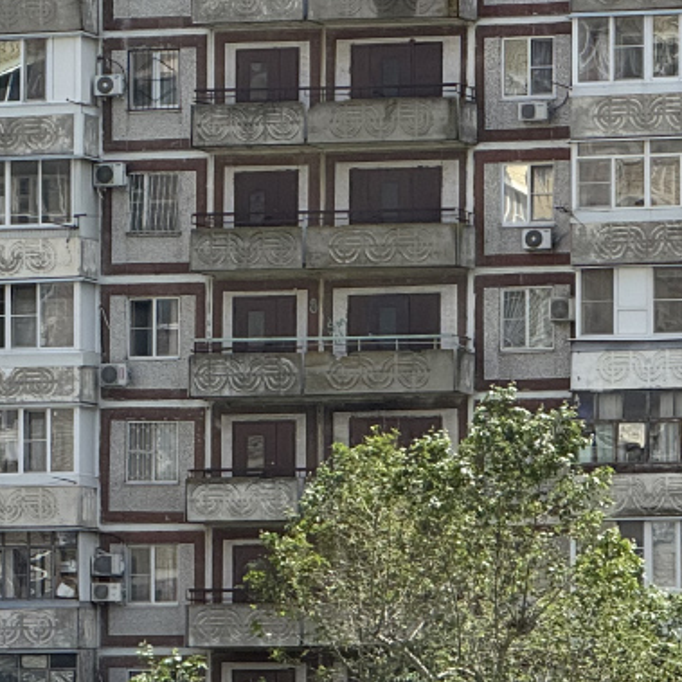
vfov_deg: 4.8
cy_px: 354
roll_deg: -0.5
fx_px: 8114
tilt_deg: +4.6
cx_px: 169
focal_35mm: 364
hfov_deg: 4.8
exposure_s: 1/1206
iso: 50
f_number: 2.8
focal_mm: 15.66
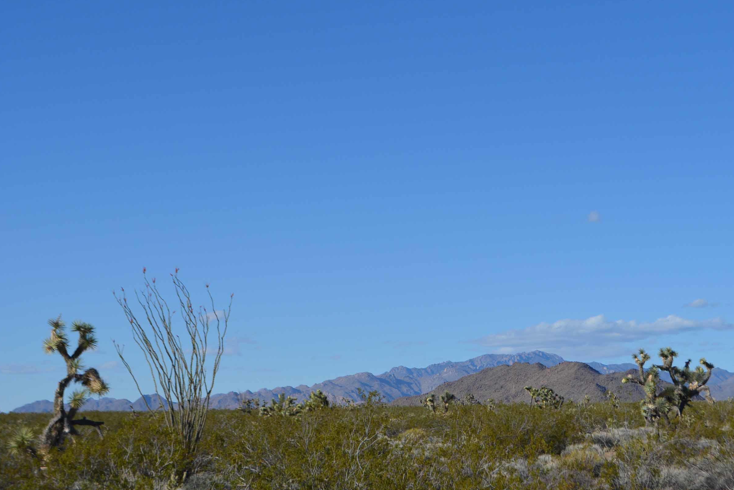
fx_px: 1530
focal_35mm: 75
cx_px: 450
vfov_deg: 18.2
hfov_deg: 26.9
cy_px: 285
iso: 400
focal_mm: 40
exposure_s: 1/2000
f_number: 7.1
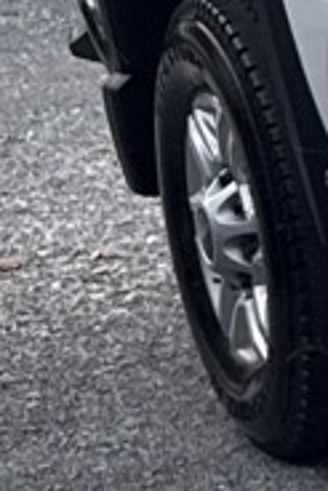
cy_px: 270
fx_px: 2960
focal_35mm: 217
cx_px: 2024
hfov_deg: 4.6
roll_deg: +0.8
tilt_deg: -13.2
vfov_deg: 9.5
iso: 80
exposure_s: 1/1949
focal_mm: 6.76
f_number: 1.78
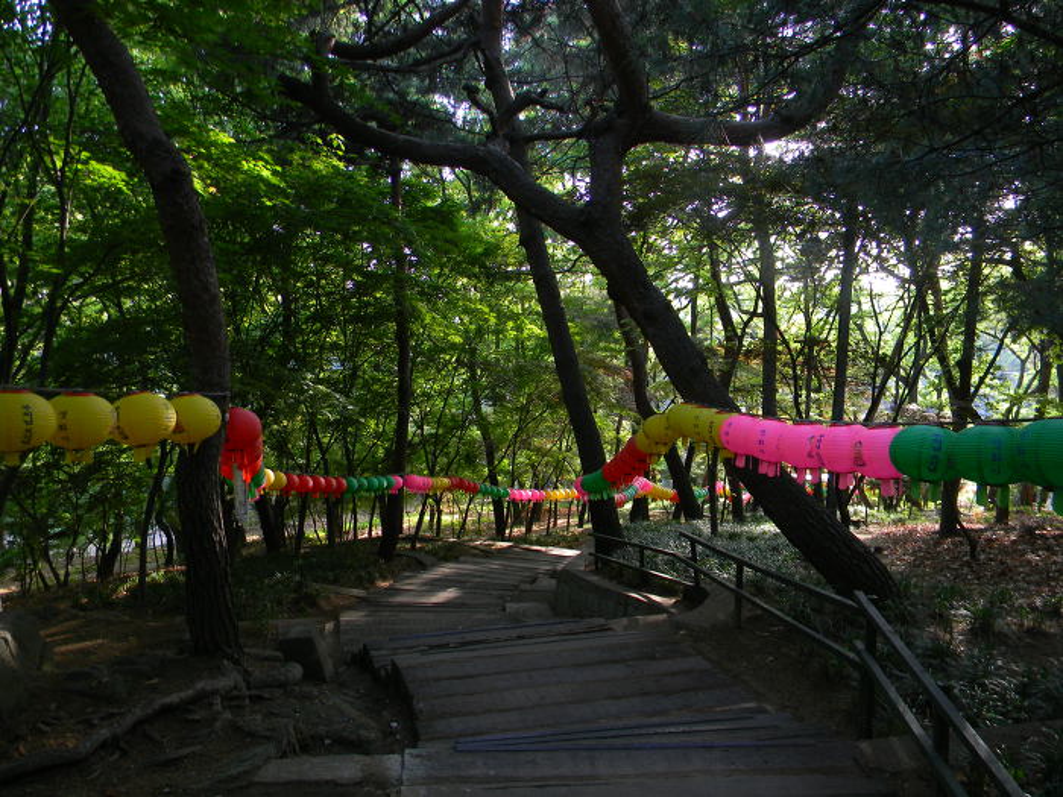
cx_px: 532
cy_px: 398
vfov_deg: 49.7
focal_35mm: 28
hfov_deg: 63.4
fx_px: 860
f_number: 3.5
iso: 80
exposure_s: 1/33.3
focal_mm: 5
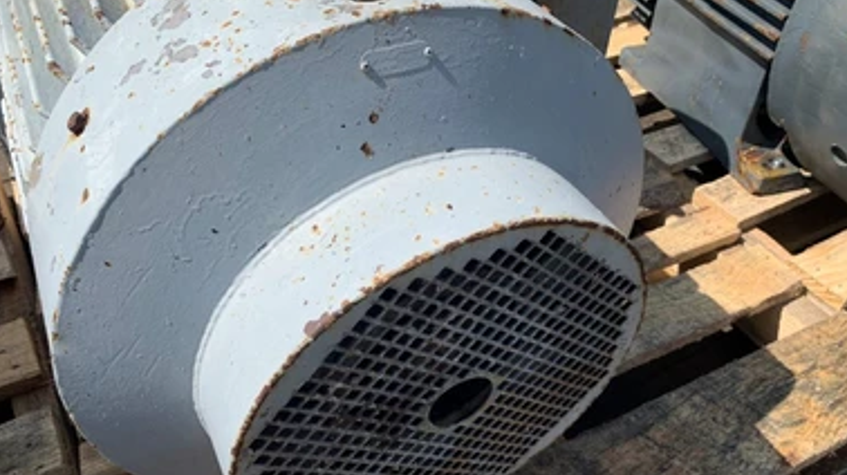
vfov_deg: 38.7
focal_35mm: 30
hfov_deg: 64.3
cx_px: 444
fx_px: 673
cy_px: 282
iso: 25
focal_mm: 4.25
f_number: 1.8
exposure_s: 1/2160
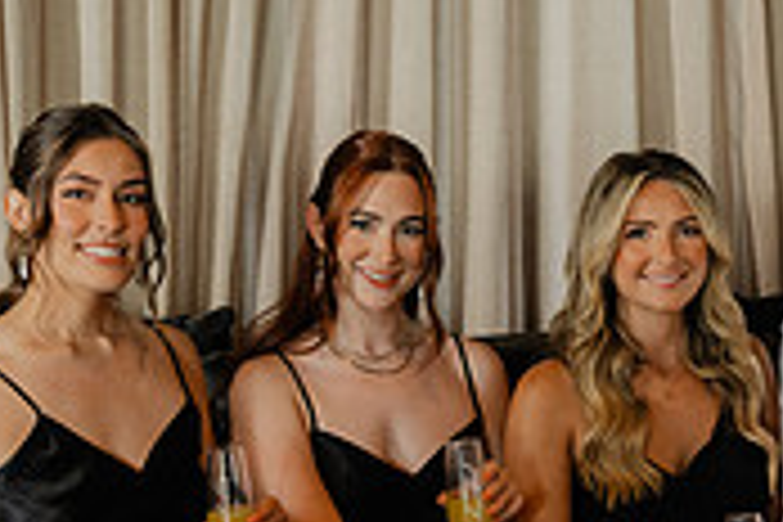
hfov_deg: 15.3
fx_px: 2827
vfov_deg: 10.5
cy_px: 317
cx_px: 878
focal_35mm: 130
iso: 1250
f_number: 4
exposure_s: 1/80
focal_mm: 39
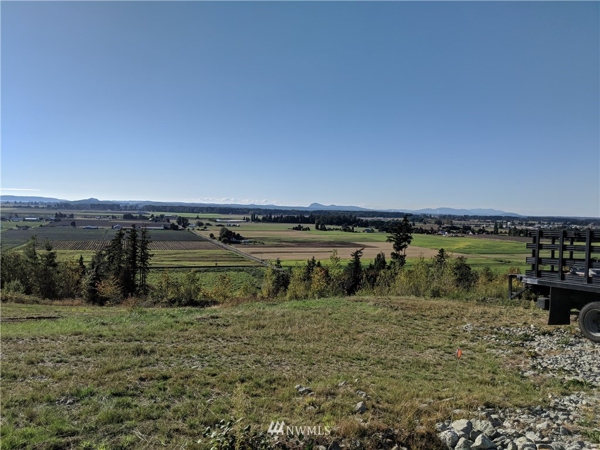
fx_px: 468
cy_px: 225
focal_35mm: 27
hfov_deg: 65.3
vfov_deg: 51.4
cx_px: 300
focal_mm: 4.44
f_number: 1.8
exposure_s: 1/7812
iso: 67
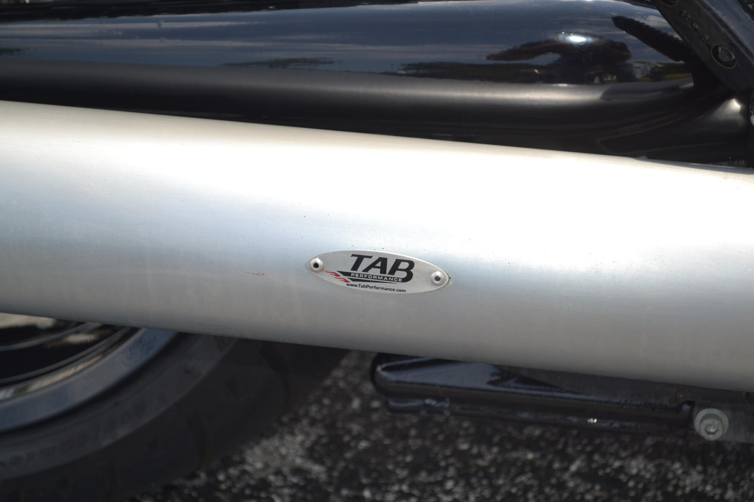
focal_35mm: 82
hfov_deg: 24.6
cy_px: 251
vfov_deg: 16.6
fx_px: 1728
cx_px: 377
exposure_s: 1/200
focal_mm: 55
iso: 100
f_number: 5.6
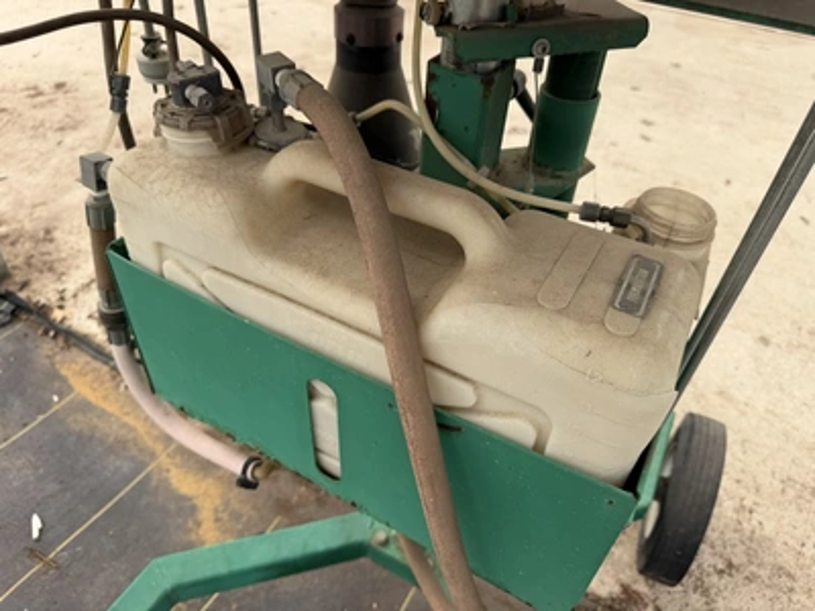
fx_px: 565
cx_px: 408
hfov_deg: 71.6
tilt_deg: -42.8
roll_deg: -2.0
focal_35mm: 24
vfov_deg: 56.8
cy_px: 306
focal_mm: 6.76
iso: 80
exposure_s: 1/1770
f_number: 1.78
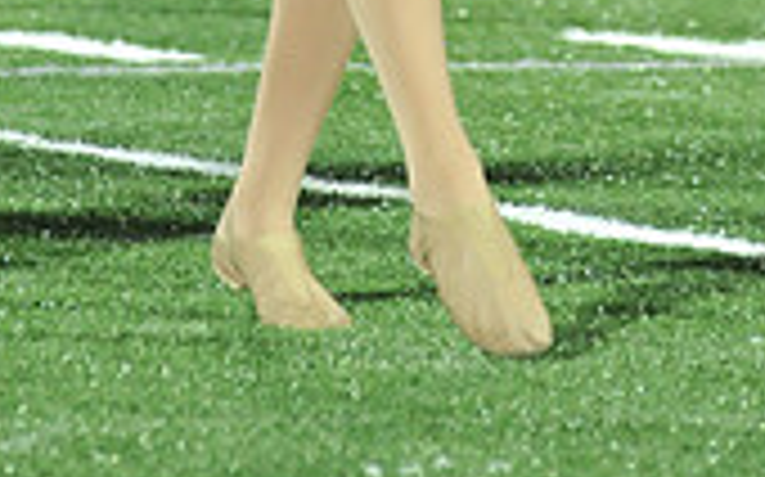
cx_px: 410
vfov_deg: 1.9
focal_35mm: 694
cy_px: -783
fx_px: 14459
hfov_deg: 3.0
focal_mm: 200
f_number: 5.6
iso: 4000
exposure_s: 1/250
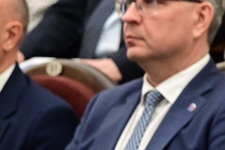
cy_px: 119
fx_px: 3618
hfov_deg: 3.5
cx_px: 409
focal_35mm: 579
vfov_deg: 2.4
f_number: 2.8
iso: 3200
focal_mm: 115
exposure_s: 1/500
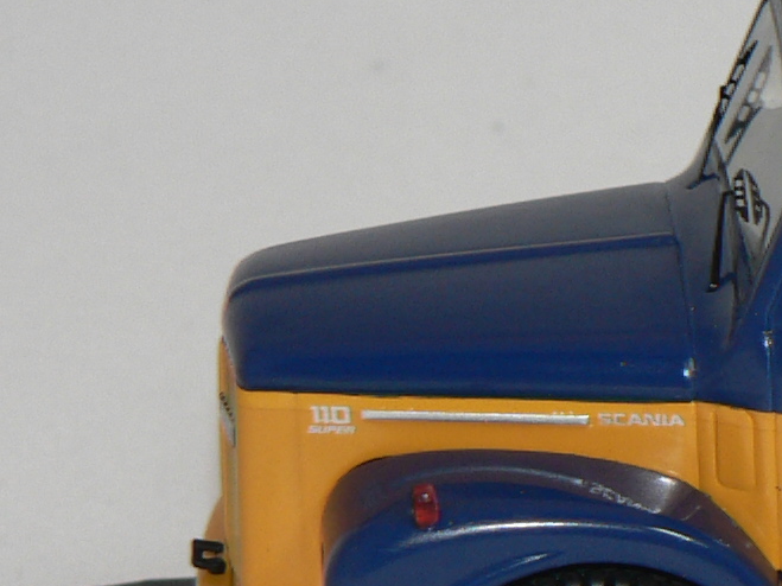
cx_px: 1196
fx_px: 7634
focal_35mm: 338
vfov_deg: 4.4
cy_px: 508
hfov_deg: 5.8
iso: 80
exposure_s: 1/60
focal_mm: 14.5
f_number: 3.2
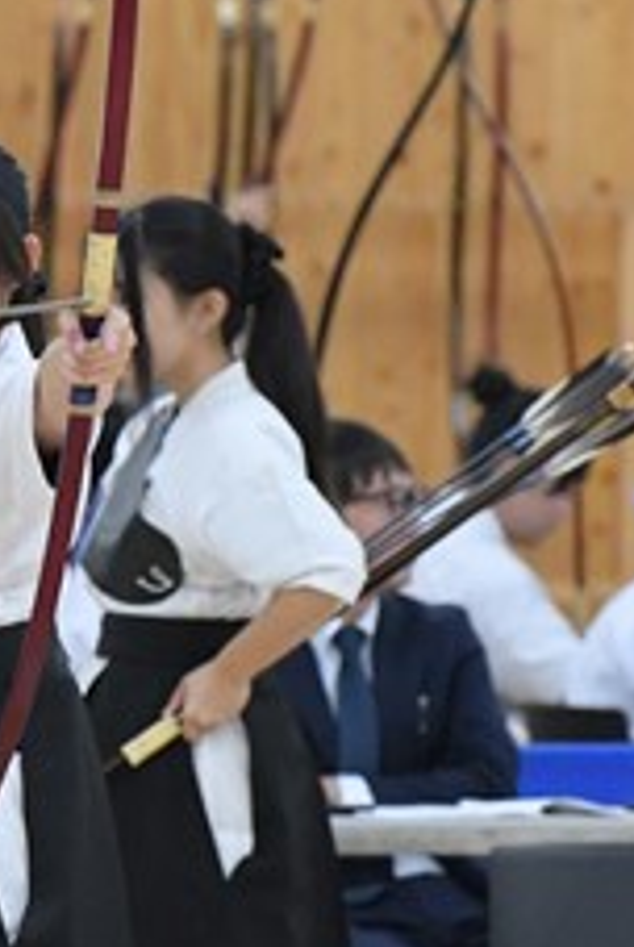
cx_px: -50
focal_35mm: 703
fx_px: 18513
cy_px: 526
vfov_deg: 2.9
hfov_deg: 2.0
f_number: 5.6
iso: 6400
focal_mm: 200
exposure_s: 1/400
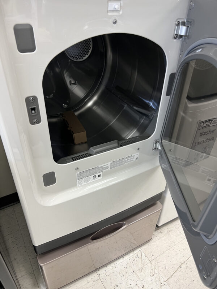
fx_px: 217
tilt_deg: -33.8
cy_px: 144
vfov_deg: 67.3
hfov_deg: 53.1
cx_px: 108
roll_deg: -3.9
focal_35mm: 26
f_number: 1.5
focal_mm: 5.7
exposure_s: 1/44
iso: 100
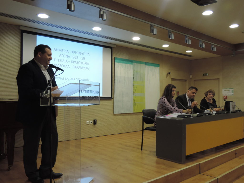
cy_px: 92
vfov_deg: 42.9
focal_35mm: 33
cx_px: 122
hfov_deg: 55.4
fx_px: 233
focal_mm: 5.8
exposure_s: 1/50
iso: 280
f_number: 3.2
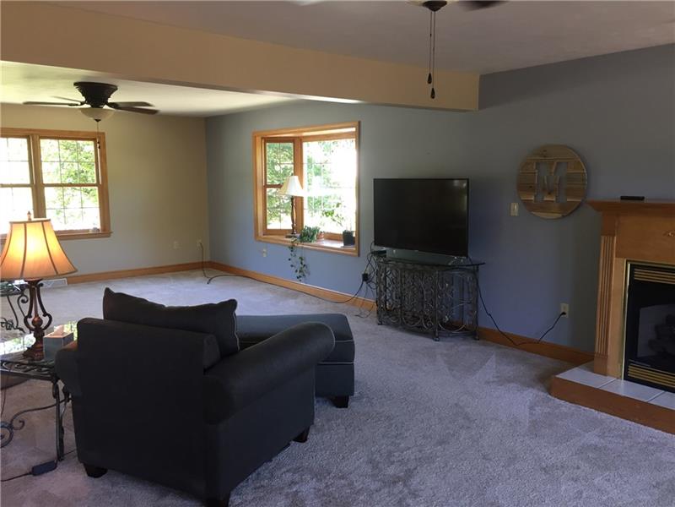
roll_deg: -0.4
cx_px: 338
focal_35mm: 29
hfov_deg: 61.7
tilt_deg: -7.1
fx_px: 565
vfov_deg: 48.2
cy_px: 254
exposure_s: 1/30
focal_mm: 4.15
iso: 64
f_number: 2.2
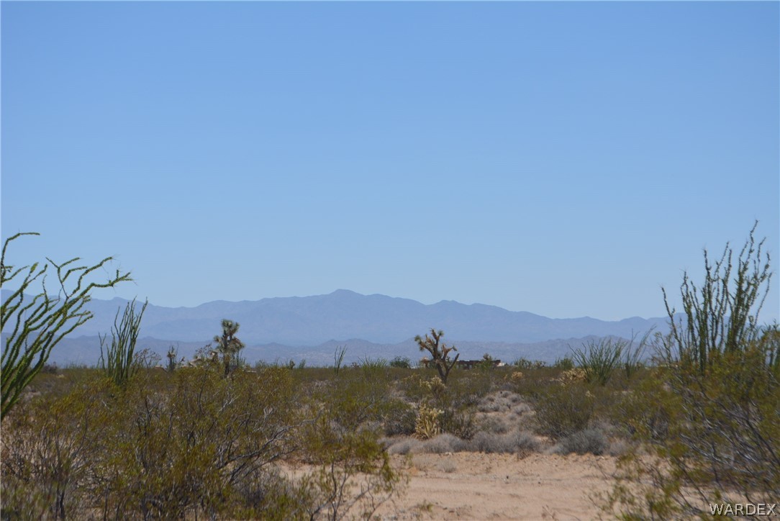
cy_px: 260
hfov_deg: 24.6
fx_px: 1788
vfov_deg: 16.6
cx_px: 390
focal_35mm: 82
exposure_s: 1/2000
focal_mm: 55
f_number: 8
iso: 400
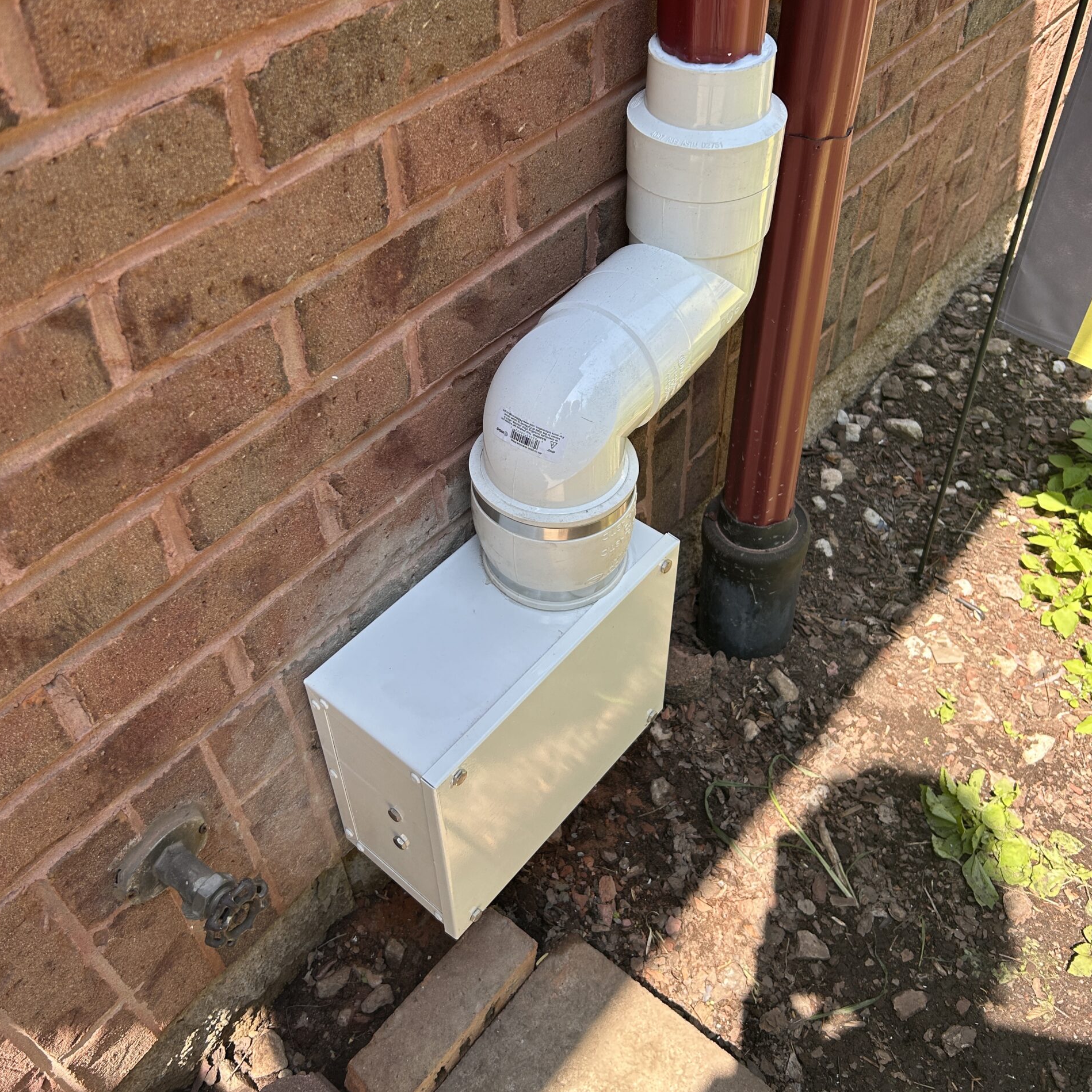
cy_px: 467
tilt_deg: -43.1
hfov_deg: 52.5
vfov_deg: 52.3
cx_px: 541
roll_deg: +1.0
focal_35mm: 31
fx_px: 1106
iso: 50
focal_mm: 5.7
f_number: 1.5
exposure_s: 1/658
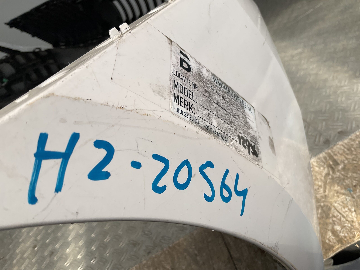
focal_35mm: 29
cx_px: 180
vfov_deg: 48.2
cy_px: 135
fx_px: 302
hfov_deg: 61.7
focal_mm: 3
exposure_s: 1/997
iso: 16
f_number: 1.8
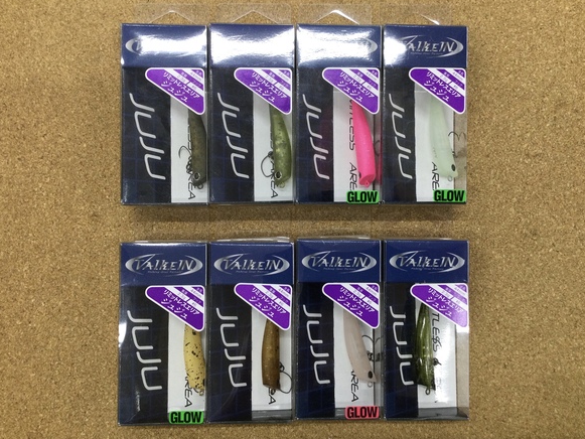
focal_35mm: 32
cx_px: 298
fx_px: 541
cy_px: 224
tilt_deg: -88.8
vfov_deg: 44.2
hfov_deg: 56.8
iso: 32
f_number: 2.4
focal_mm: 3.3
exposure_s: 1/30
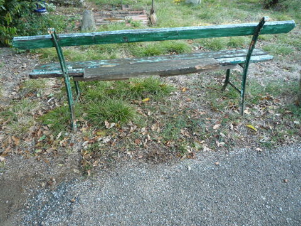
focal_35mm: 30
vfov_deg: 46.8
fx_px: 261
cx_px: 150
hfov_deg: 60.0
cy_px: 113
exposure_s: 1/30
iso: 160
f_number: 3.3
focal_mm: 5.2
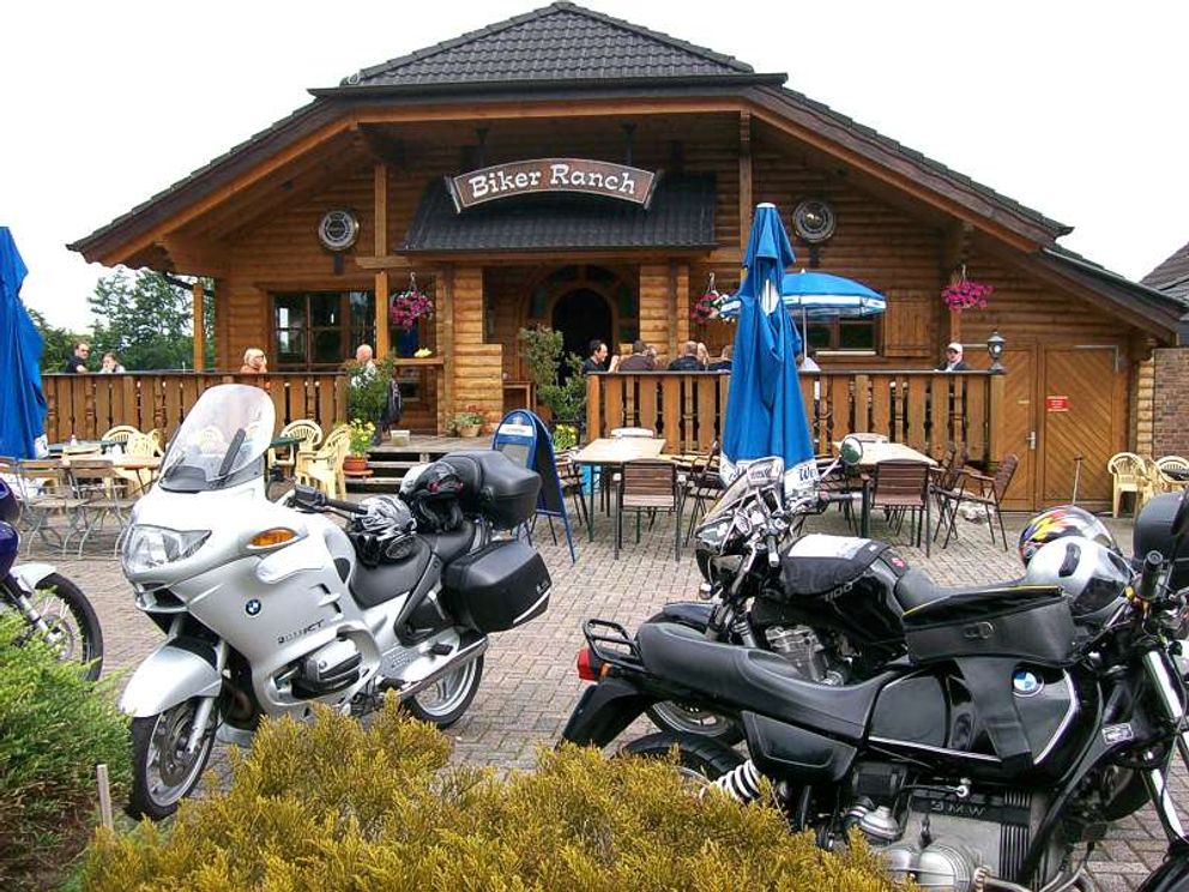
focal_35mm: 36
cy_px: 446
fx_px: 1237
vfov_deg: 39.7
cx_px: 594
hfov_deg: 51.4
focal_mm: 6
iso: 80
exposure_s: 1/701
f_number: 2.7
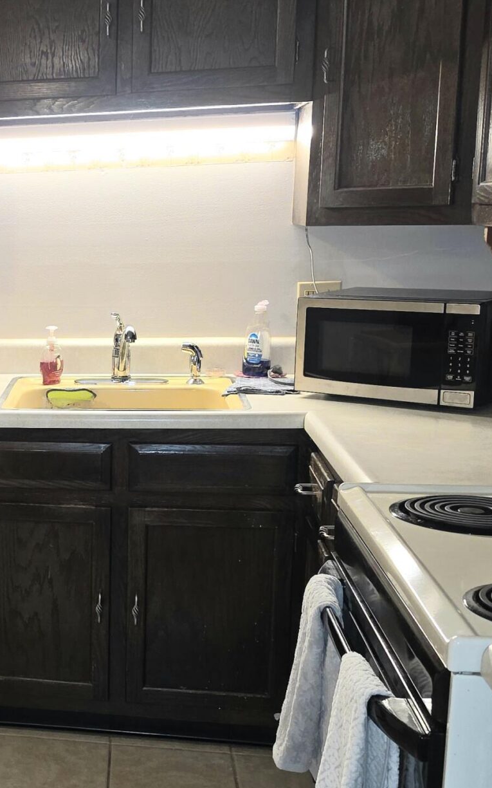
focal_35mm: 51
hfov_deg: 23.0
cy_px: 431
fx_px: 1094
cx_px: -117
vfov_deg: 39.5
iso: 64
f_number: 1.4
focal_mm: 6.5
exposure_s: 1/40
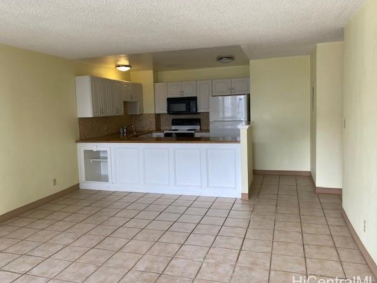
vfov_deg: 49.8
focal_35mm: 28
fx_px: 305
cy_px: 136
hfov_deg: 63.4
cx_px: 183
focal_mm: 4.25
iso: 50
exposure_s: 1/120
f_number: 1.8
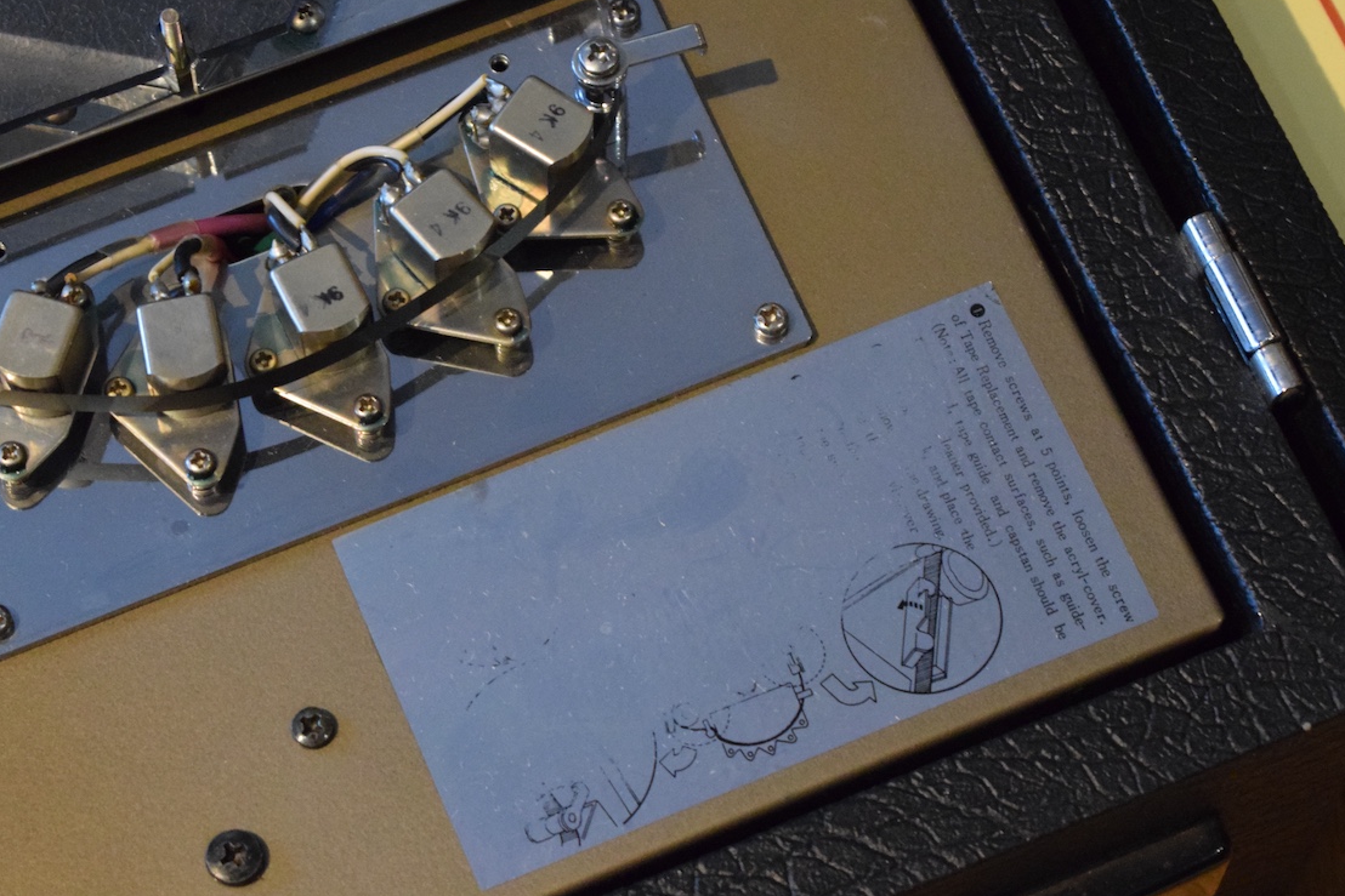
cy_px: 440
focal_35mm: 112
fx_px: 4173
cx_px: 639
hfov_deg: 18.3
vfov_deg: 12.3
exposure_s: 1/60
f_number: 5.6
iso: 5000
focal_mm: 55
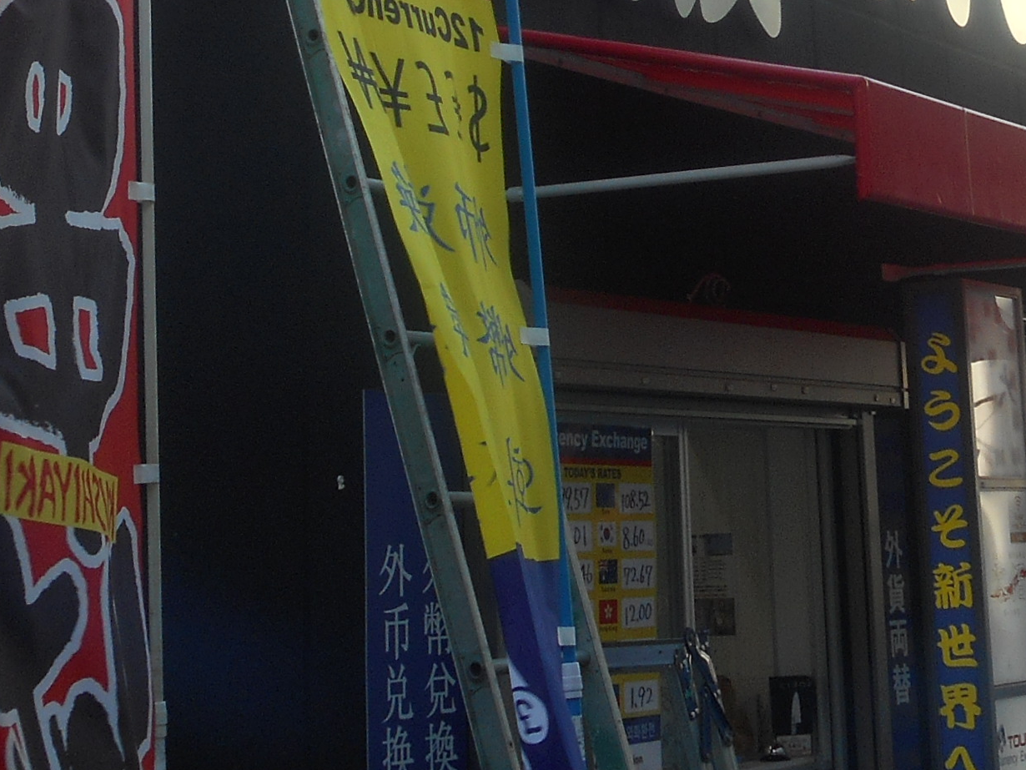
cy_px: -128
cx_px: 651
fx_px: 2549
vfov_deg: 16.5
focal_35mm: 86
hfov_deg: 22.7
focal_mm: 5.2
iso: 80
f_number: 4
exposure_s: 1/125
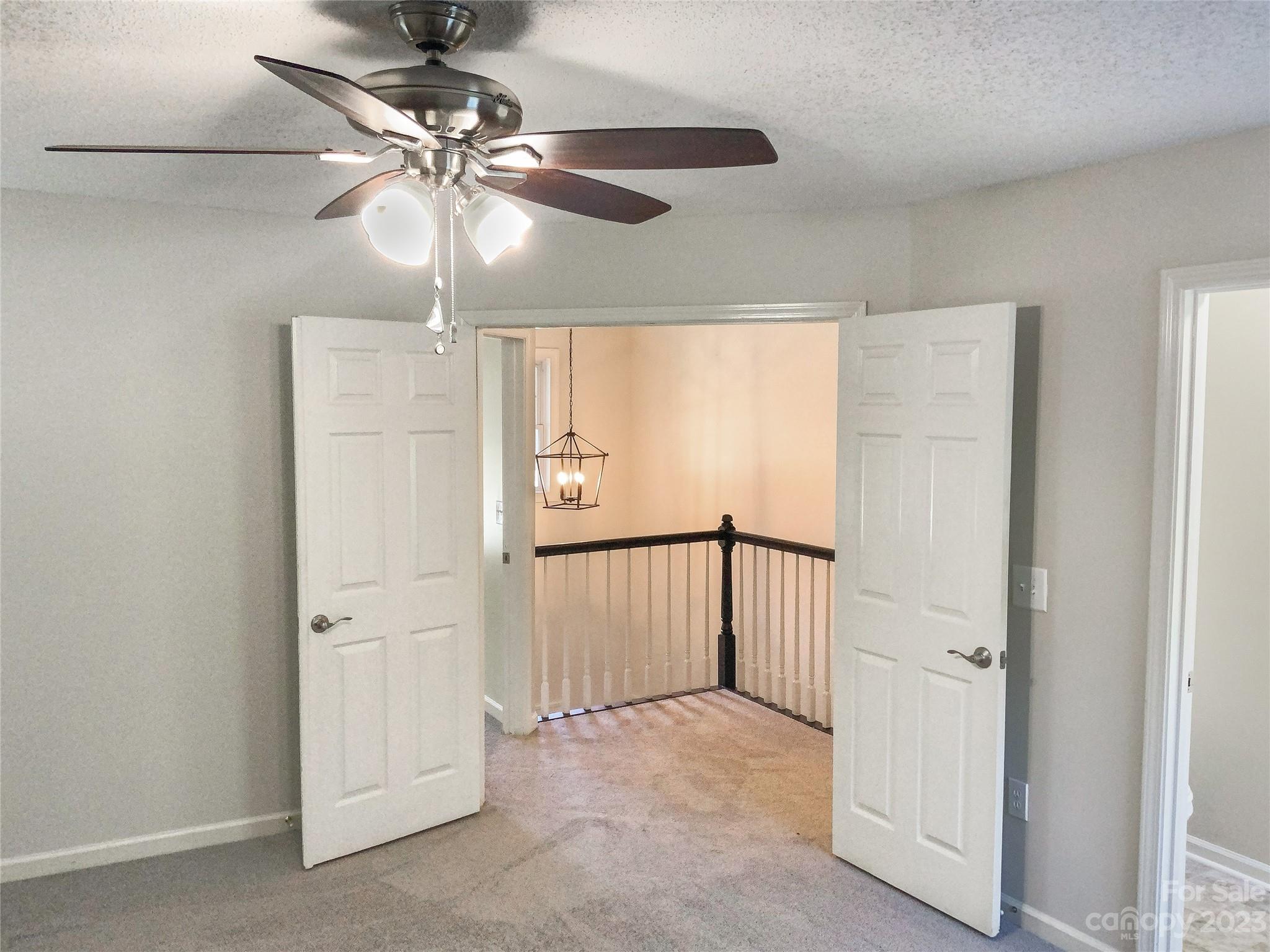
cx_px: 635
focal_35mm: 29
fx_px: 1064
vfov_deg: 48.2
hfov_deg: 61.7
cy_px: 476
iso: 100
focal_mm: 3
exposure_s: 1/60
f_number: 1.8
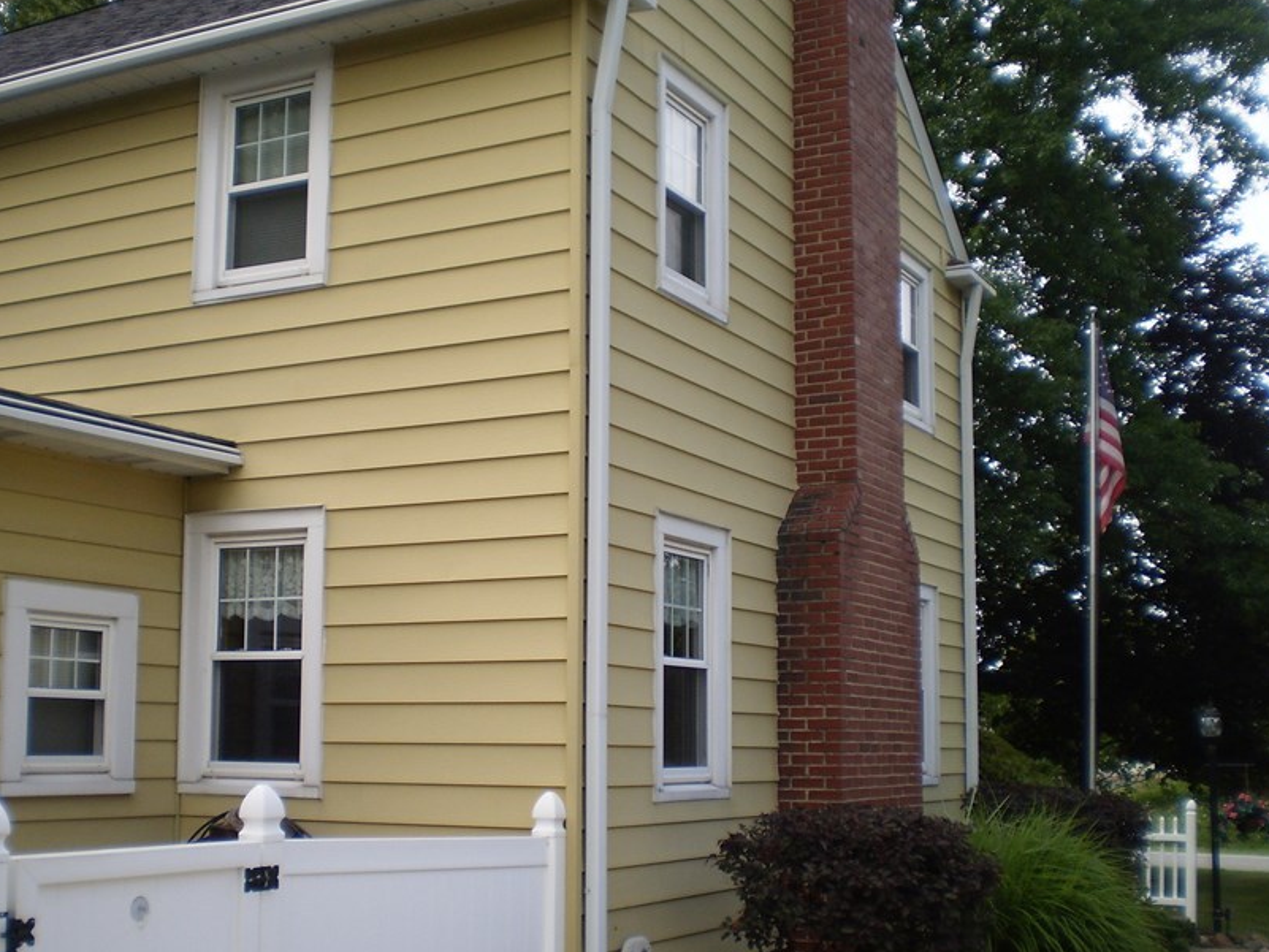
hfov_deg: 41.2
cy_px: 585
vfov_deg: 31.4
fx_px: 1687
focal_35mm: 46
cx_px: 554
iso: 64
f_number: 3.1
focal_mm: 6.3
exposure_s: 1/500
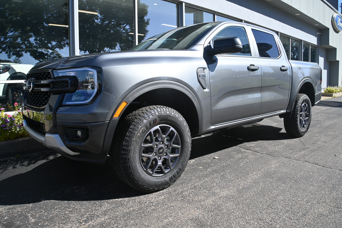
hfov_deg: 43.0
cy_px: 114
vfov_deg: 29.4
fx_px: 435
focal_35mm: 46
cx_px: 171
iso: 100
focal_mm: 30.5
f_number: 7.1
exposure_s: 1/400
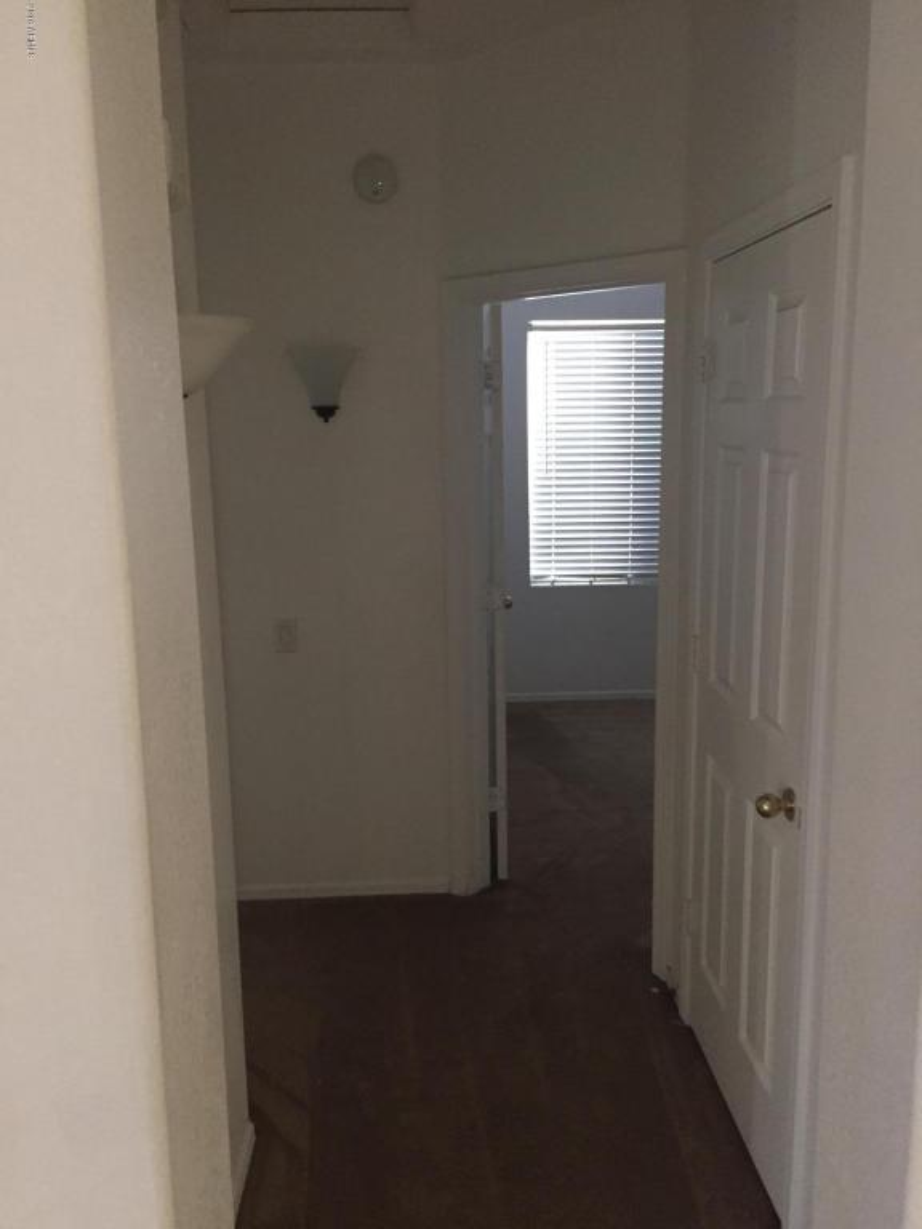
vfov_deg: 61.7
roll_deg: +1.8
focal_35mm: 29
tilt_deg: -9.5
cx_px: 461
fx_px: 1030
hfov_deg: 48.2
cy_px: 614
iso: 250
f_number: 2.2
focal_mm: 4.15
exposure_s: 1/15
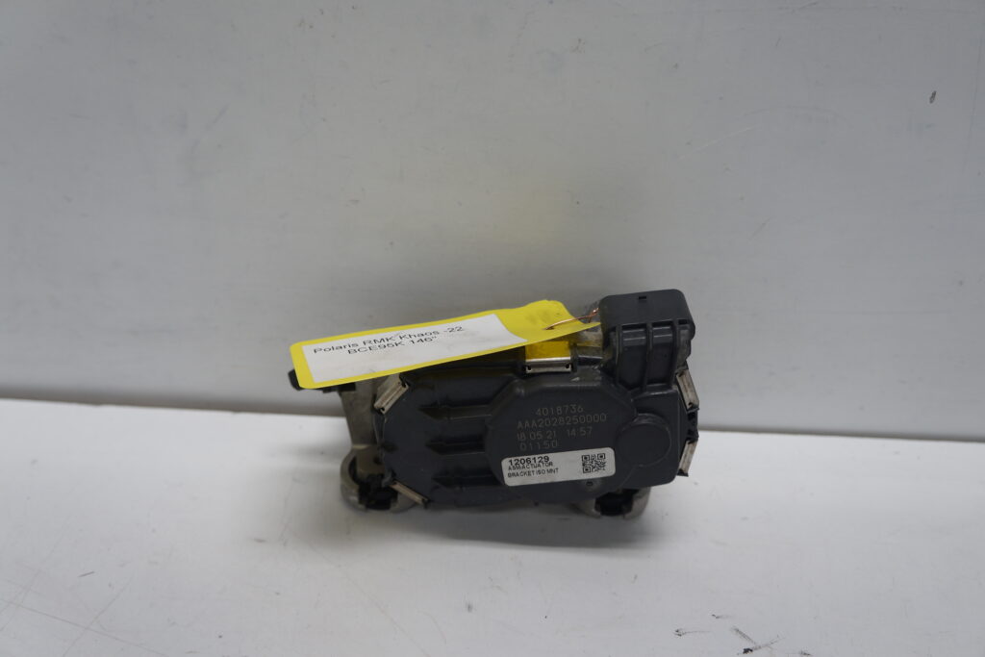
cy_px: 328
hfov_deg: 61.9
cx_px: 492
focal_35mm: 30
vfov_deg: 43.6
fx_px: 821
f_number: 4
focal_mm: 20
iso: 100
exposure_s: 1/60
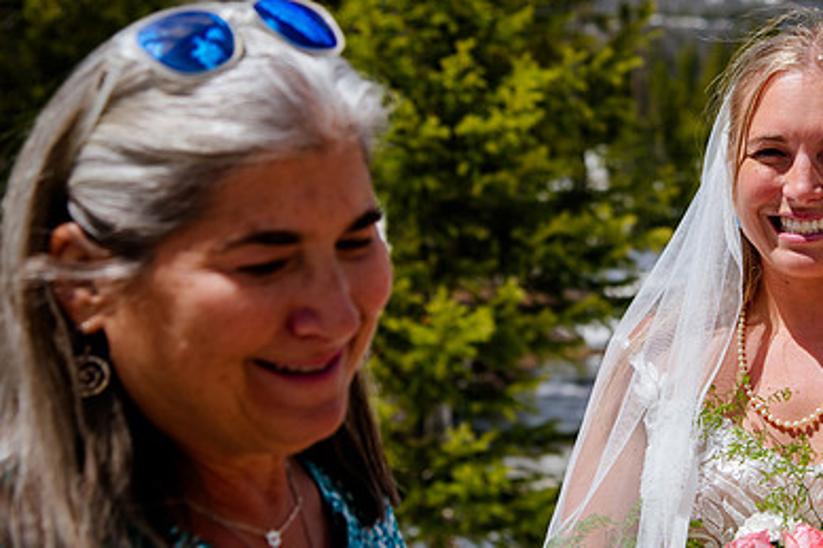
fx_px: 2354
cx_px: 700
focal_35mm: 103
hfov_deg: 19.6
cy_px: 122
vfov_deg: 13.2
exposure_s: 1/500
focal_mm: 58
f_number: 5
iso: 200
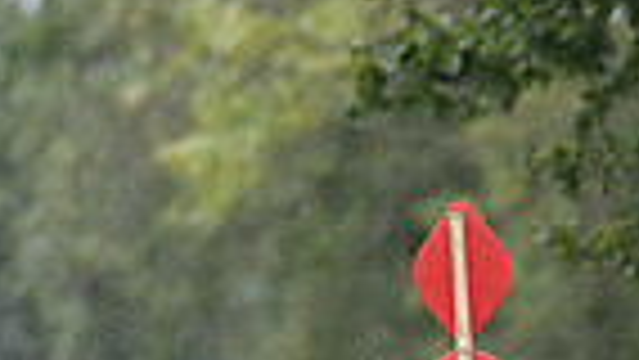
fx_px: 28341
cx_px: 1188
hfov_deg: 1.3
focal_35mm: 1672
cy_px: 592
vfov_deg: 0.7
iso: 2000
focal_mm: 260
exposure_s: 1/1250
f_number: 4.5
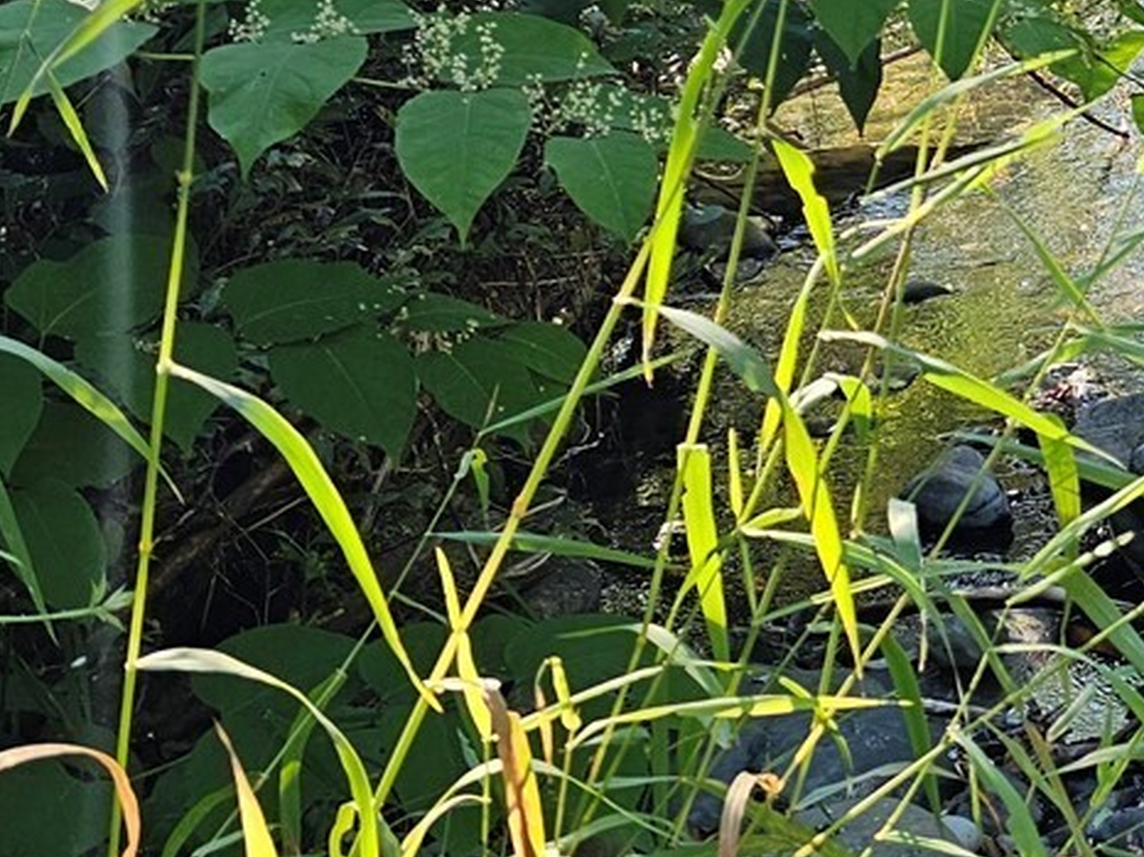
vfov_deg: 18.1
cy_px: -49
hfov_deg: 20.9
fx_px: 2609
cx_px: 1723
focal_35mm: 79
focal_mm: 6.3
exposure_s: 1/180
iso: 50
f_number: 1.7
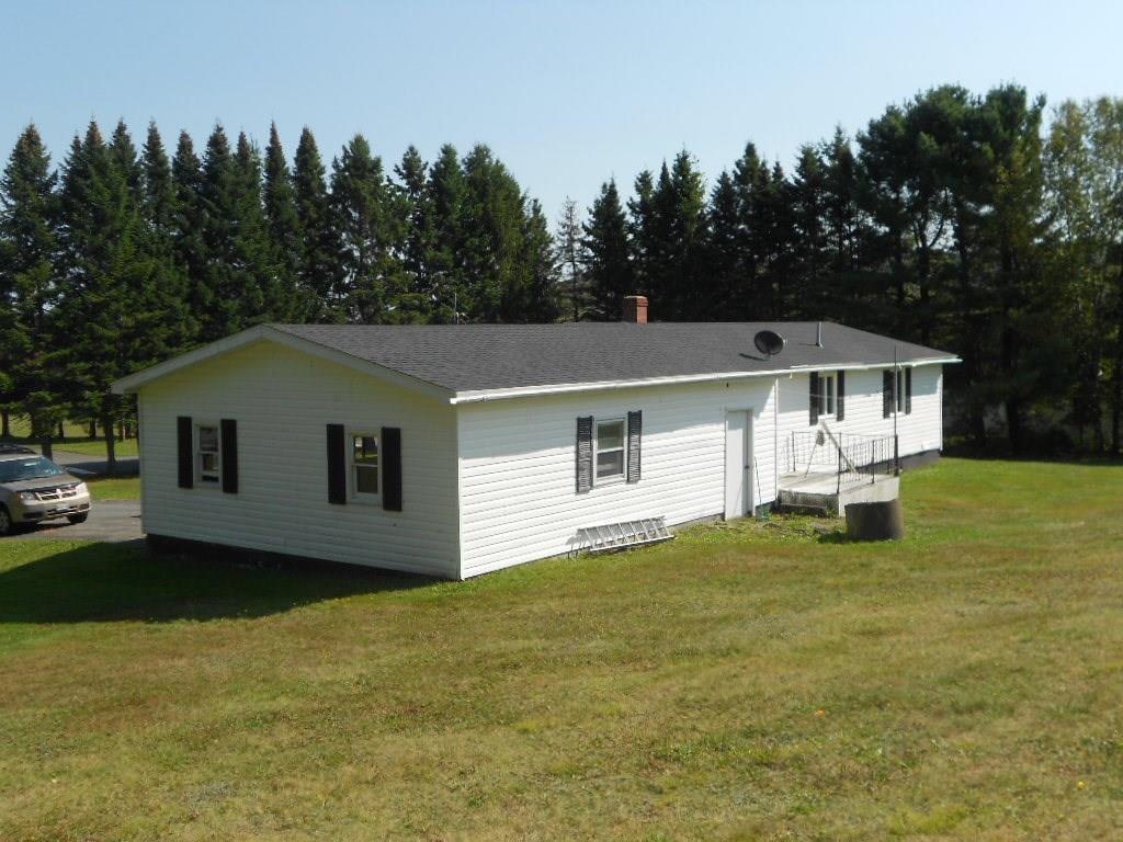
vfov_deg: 38.7
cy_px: 421
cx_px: 562
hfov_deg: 50.1
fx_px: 1200
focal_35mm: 37
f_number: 3.9
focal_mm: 6.7
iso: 80
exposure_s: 1/800
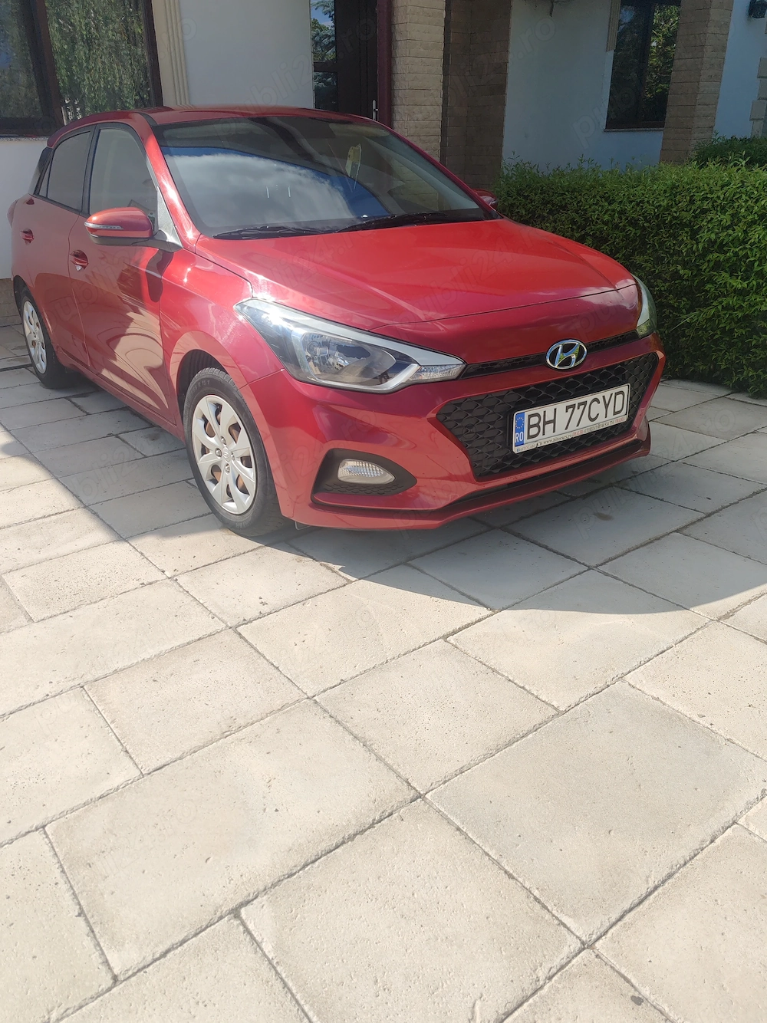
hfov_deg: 51.3
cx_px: 384
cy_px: 512
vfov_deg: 65.3
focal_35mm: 27
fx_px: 798
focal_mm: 6.12
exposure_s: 1/680
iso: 50
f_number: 1.9
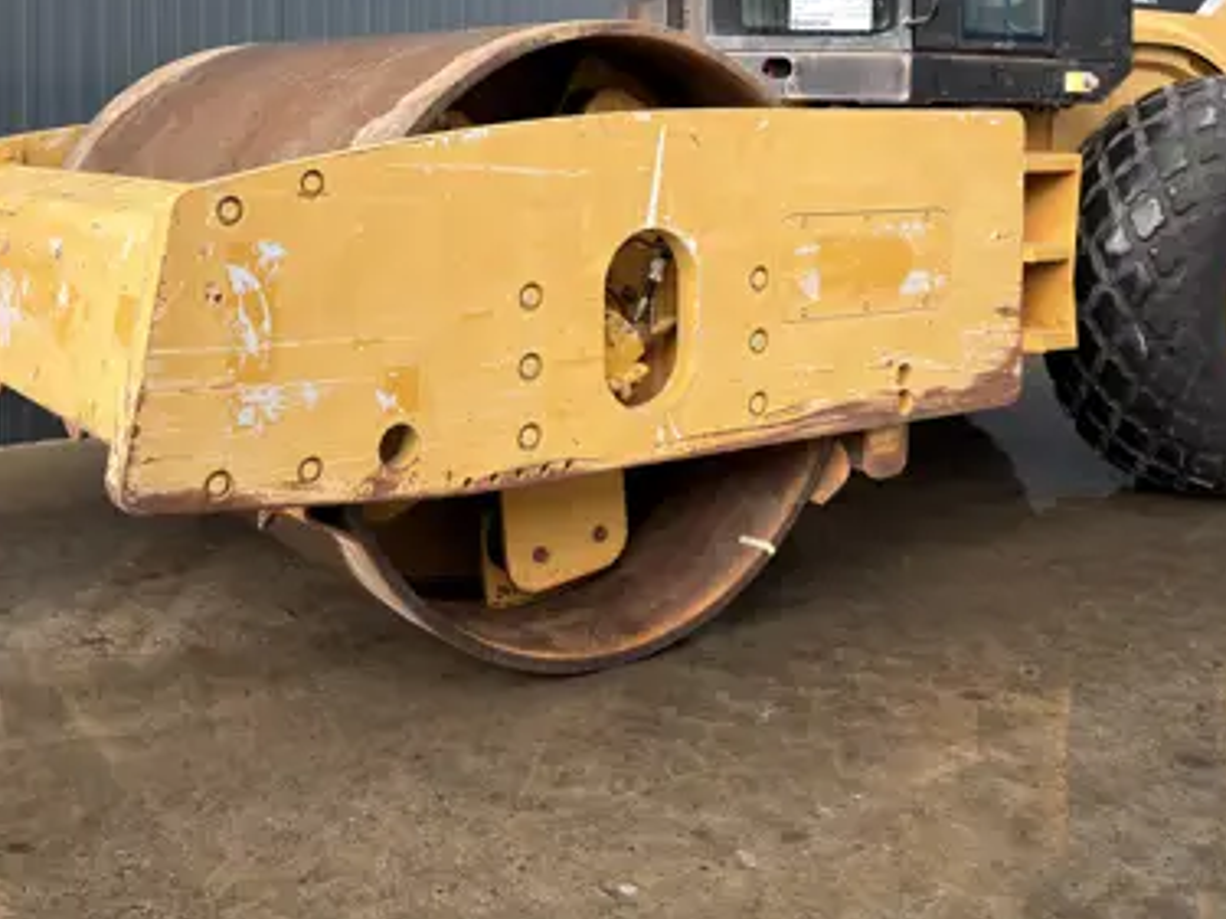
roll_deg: +0.1
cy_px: 164
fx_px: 1452
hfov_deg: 45.8
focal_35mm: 41
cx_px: 611
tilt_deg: -1.2
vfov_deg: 33.9
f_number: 1.78
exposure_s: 1/480
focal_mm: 6.76
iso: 80
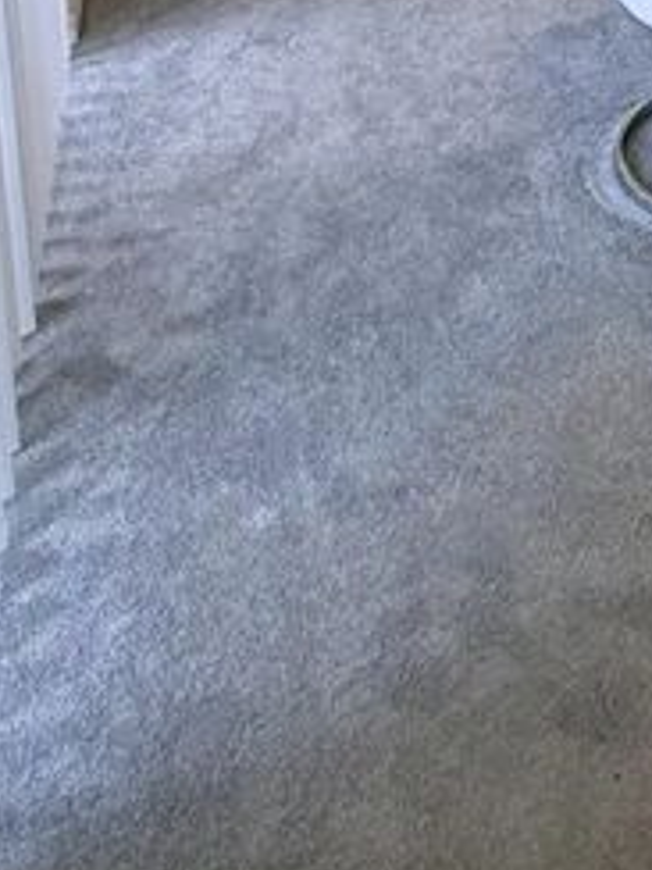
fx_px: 1231
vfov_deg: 28.1
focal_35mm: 49
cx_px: 709
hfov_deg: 27.3
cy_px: -387
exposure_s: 1/120
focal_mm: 2.22
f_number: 2.2
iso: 200
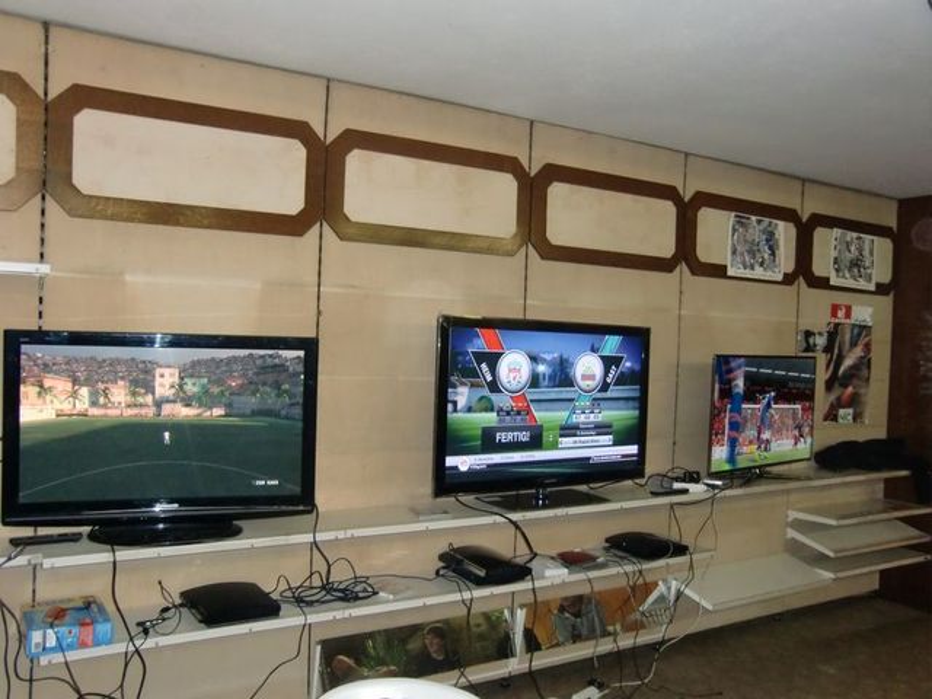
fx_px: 781
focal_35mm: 29
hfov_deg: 61.7
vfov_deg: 48.2
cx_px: 466
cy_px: 350
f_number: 3.5
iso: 400
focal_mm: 5.2
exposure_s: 1/50
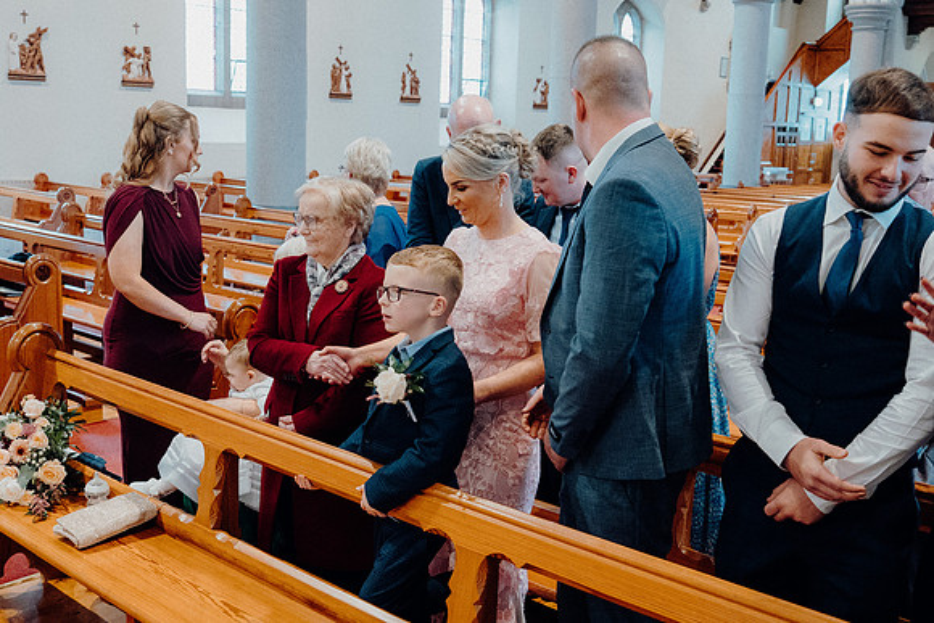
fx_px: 1012
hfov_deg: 49.5
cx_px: 467
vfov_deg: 34.2
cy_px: 312
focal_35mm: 39
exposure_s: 1/160
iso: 4000
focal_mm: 26
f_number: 3.5
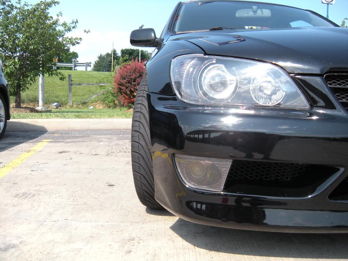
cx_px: 174
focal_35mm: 35
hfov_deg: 52.6
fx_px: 352
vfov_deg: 40.7
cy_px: 130
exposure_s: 1/253
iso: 64
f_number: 3.8
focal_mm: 5.9
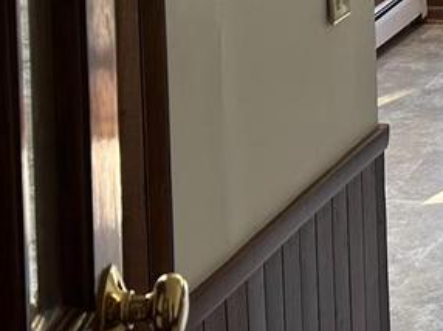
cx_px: 833
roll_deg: -0.3
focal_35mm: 131
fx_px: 1675
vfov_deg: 10.9
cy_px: -156
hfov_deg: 13.3
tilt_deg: -7.4
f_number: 1.5
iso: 40
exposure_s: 1/131
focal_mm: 5.7
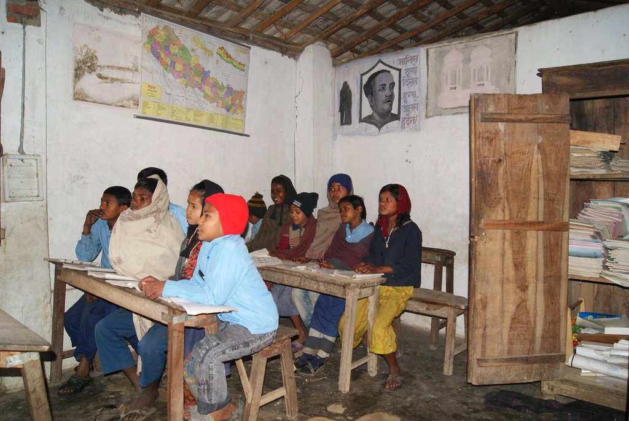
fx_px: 472
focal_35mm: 27
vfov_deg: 48.0
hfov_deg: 67.3
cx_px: 314
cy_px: 210
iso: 400
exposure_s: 1/60
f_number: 5.6
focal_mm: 18
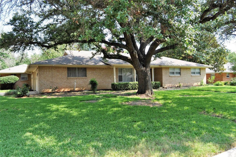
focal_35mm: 27
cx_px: 118
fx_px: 177
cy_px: 78
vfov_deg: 47.8
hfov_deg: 67.4
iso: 200
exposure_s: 1/160
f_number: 6.3
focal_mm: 18
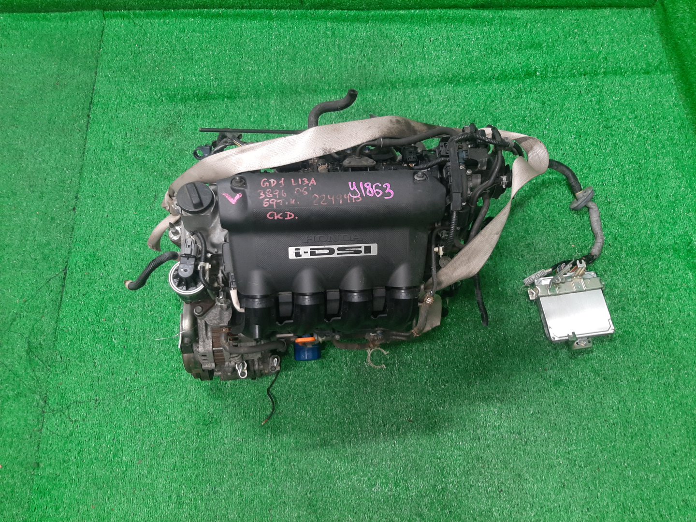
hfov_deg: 67.3
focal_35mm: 26
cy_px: 261
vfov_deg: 53.1
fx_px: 523
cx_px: 348
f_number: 1.7
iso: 130
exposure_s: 1/50
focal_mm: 3.93
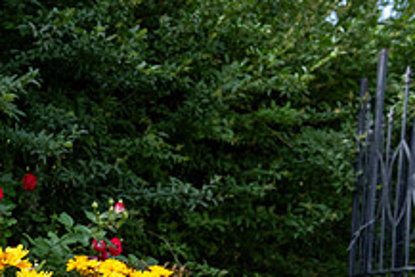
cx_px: -88
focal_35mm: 64
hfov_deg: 27.5
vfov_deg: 20.1
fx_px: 738
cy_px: 320
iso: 250
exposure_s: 1/500
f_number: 6.3
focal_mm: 24
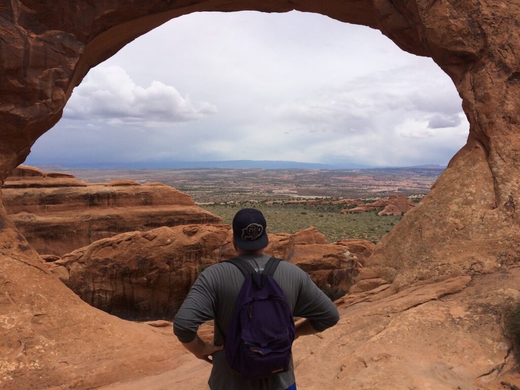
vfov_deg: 48.2
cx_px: 260
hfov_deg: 61.7
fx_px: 436
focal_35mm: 29
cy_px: 195
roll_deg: -1.0
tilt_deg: -3.7
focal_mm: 4.15
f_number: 2.2
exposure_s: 1/4566
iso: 40
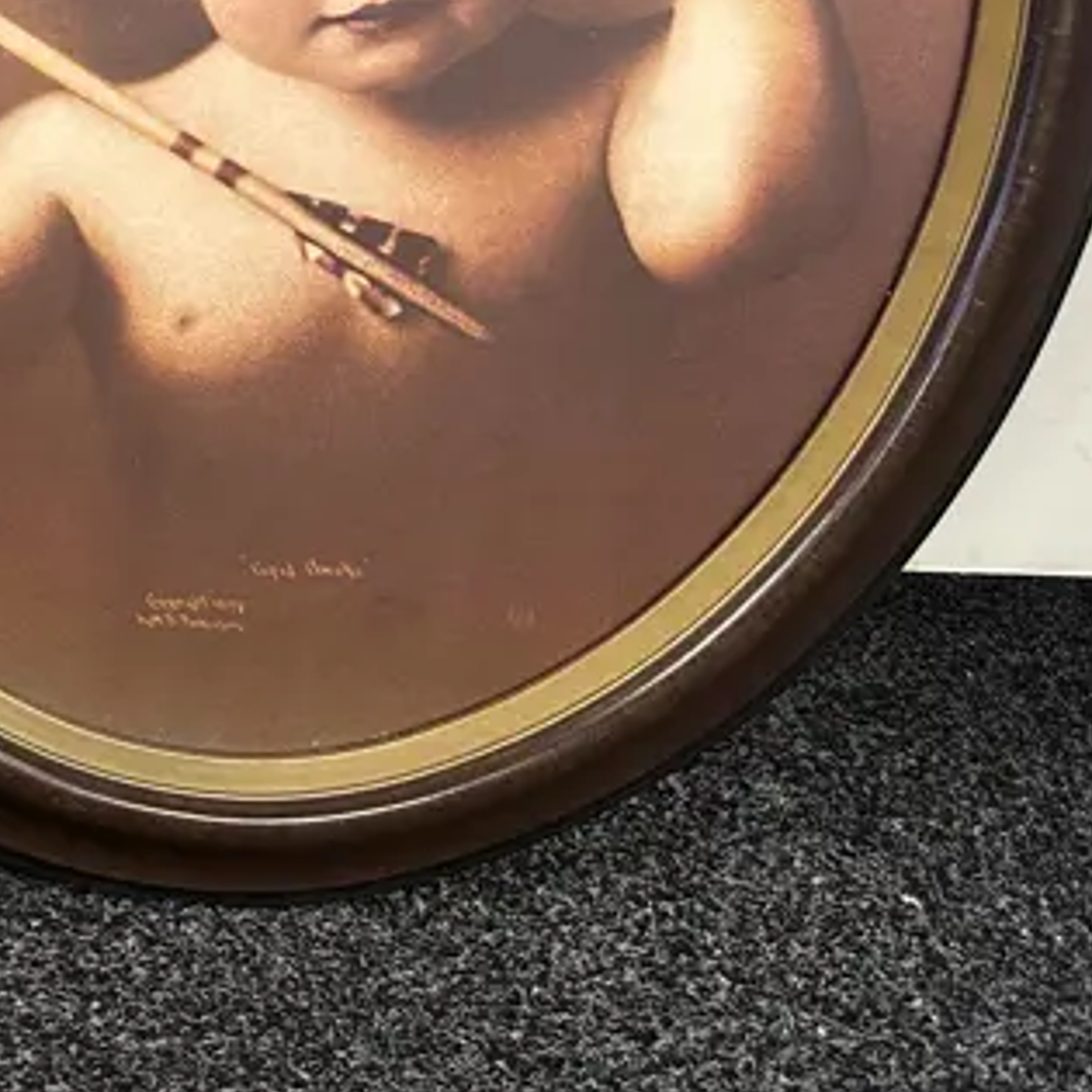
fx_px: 2463
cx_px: -454
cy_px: 35
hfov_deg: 21.7
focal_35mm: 69
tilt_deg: -26.4
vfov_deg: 24.0
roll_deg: -1.9
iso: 320
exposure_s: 1/50
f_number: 1.78
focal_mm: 6.86
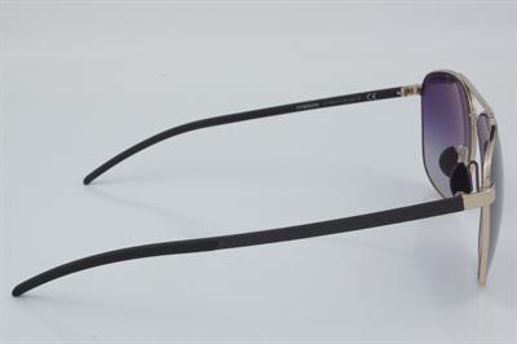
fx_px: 1076
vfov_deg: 18.2
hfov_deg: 27.0
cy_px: 172
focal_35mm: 75
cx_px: 258
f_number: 32
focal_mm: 50
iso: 100
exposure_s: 1/3
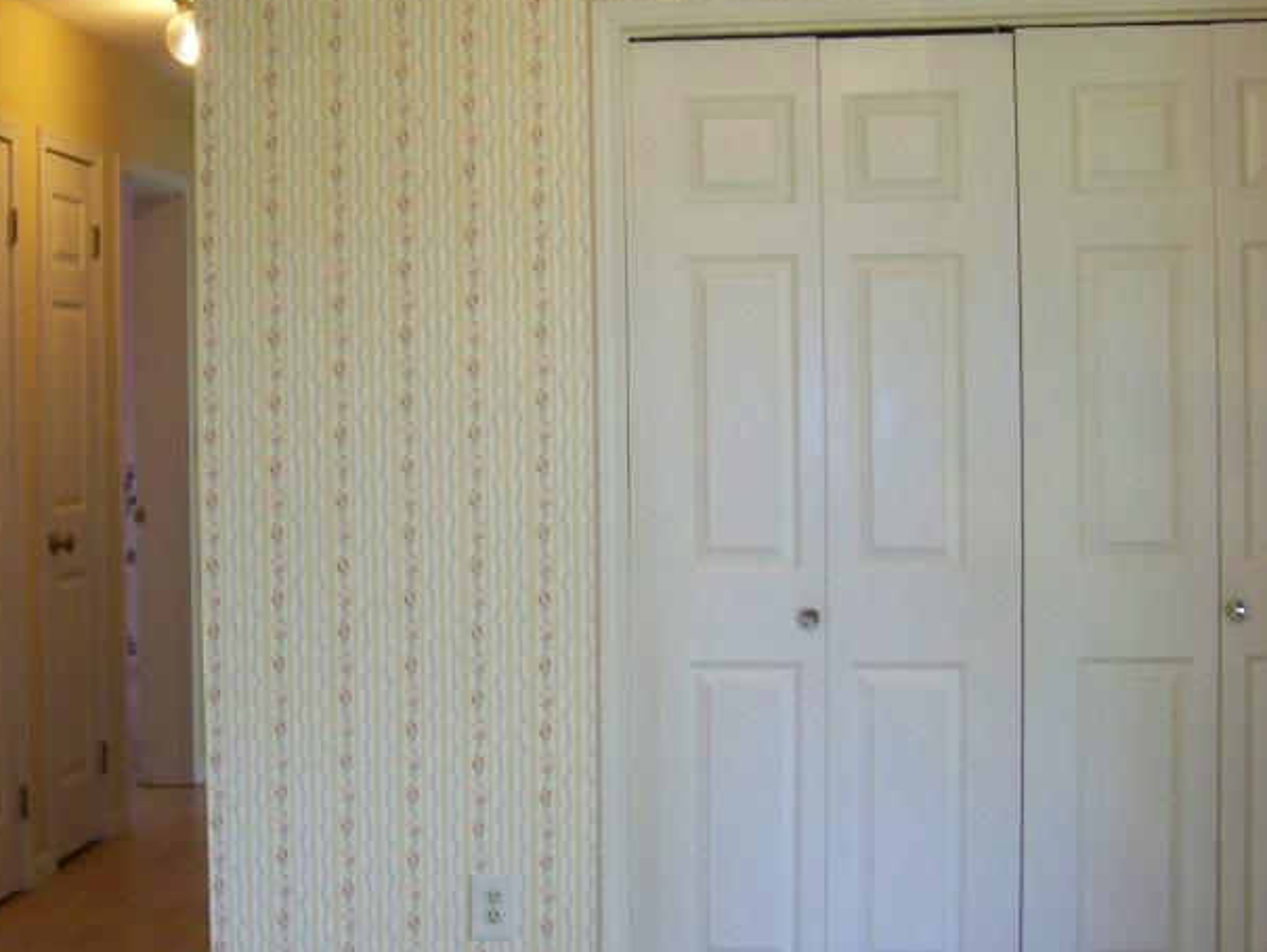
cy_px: 456
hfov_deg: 31.2
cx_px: 355
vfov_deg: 24.1
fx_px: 2234
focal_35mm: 61
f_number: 2.8
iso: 200
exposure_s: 1/30
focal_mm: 5.85
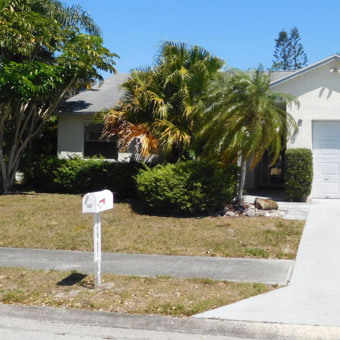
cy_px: 107
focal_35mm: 43
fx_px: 478
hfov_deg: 38.3
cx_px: 249
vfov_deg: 38.6
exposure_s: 1/400
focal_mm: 4.5
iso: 125
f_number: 6.8
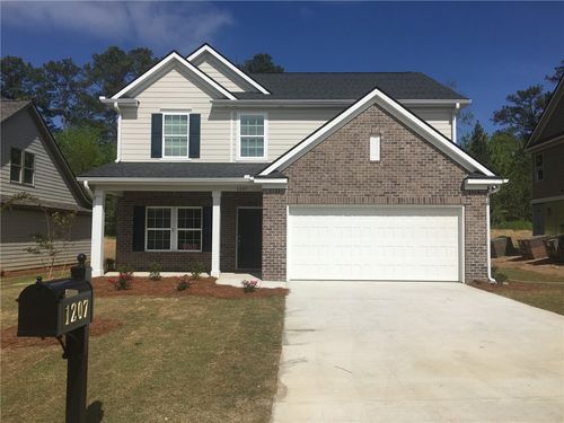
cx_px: 282
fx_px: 472
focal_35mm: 29
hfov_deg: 61.7
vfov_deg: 48.2
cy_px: 212
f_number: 2.2
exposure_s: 1/4049
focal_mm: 4.15
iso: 25
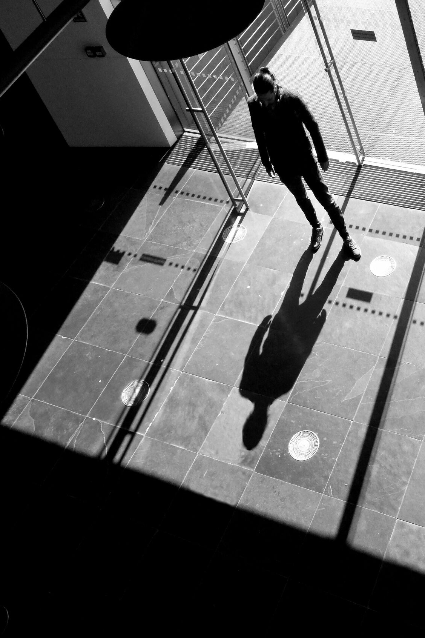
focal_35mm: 45
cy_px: 204
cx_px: 277
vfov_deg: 43.2
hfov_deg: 29.9
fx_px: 792
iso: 3200
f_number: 13
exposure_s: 1/640
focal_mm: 21
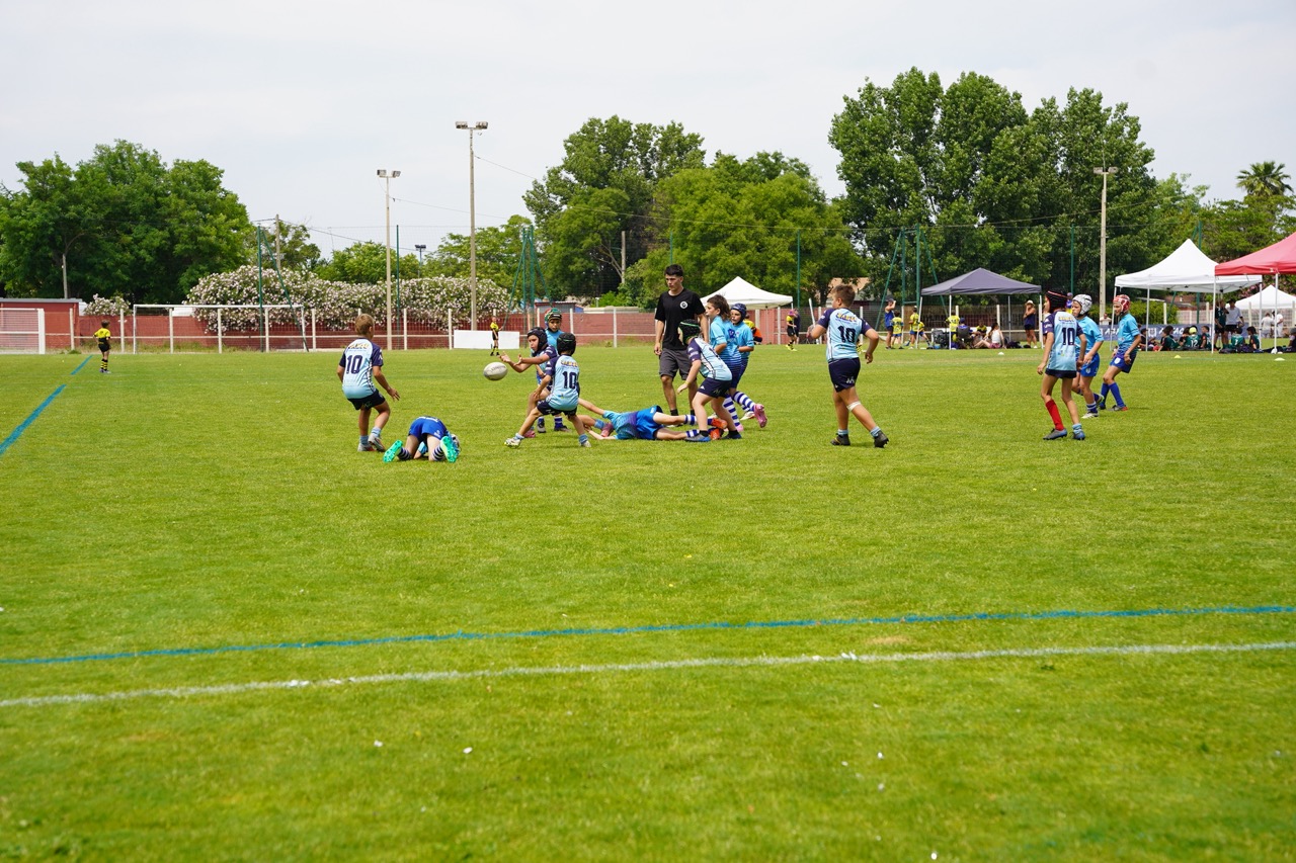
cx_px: 648
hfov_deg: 28.8
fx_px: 2520
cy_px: 432
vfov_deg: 19.5
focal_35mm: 70
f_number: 5
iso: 100
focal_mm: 70
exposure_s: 1/400
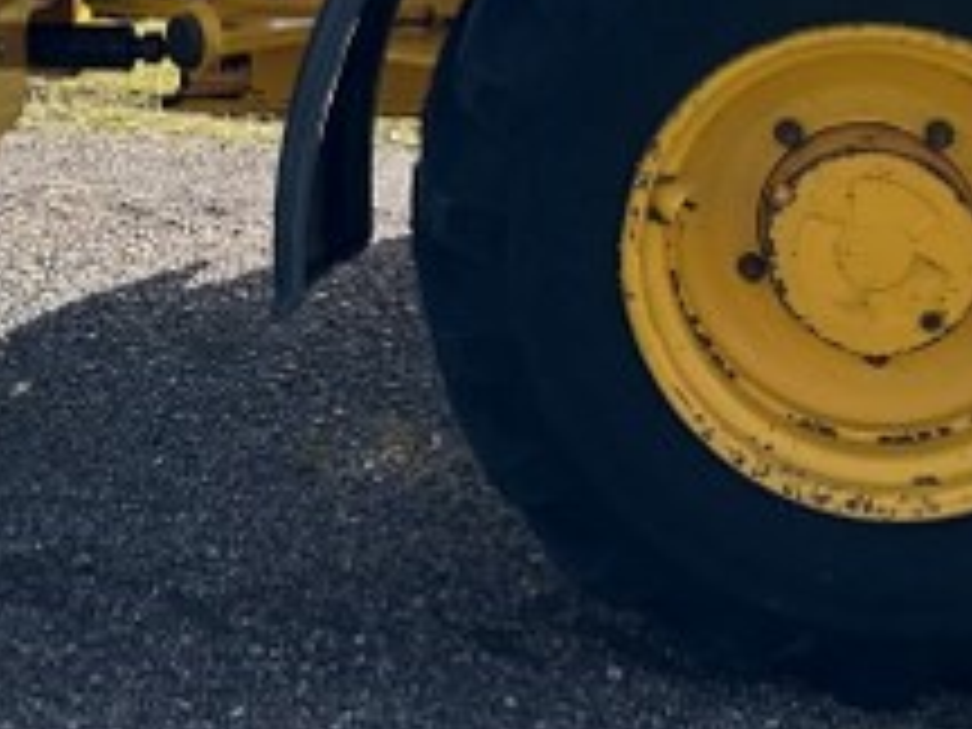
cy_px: -360
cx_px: 184
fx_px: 2499
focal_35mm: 89
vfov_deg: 15.3
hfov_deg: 21.7
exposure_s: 1/2299
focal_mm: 6.86
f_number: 1.78
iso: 80
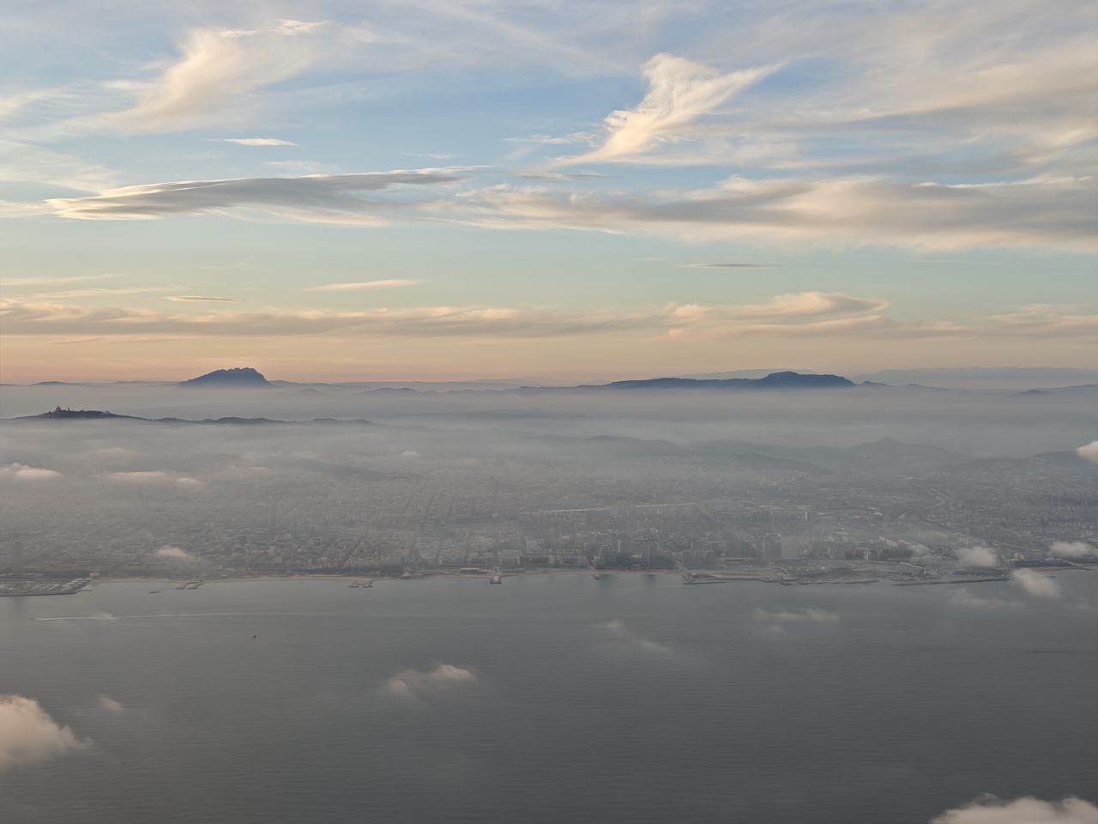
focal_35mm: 46
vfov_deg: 31.5
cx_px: 549
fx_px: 1459
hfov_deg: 41.2
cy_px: 412
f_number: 1.67
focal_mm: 8.71
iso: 50
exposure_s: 1/829
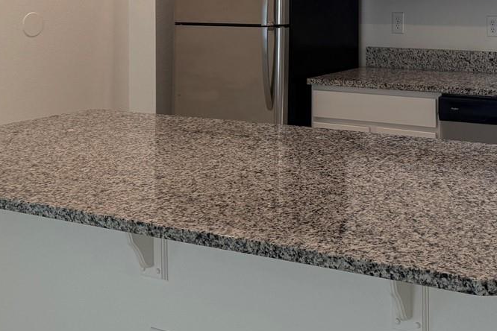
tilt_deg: +1.0
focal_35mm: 60
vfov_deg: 21.5
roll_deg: +1.0
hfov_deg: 32.4
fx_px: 828
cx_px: 401
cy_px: -30
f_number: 1.78
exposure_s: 1/234
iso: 125
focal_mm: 6.76
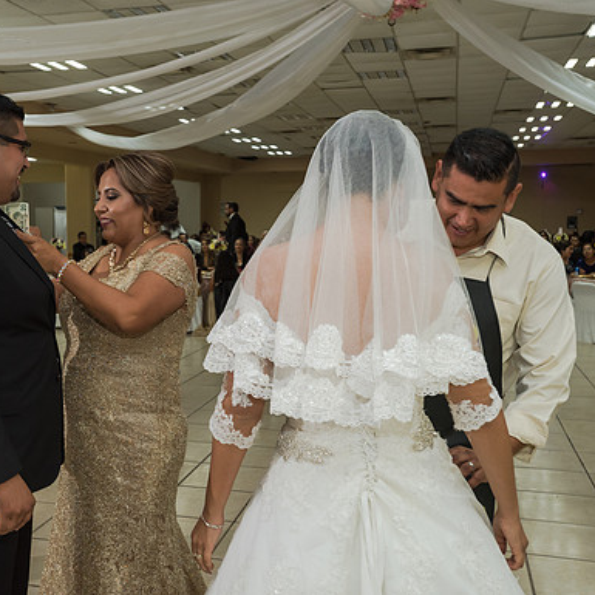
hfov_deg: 40.6
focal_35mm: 41
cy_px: 298
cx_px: 218
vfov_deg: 40.9
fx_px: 797
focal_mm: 32
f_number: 4
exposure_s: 1/100
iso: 1600
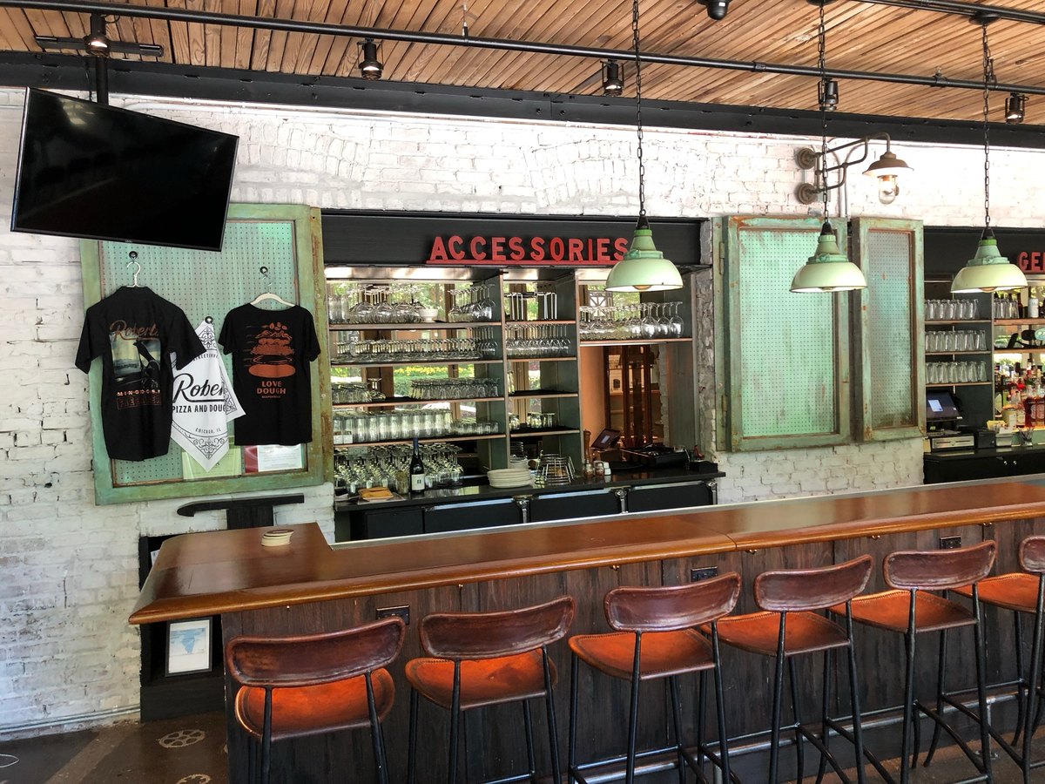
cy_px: 392
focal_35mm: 28
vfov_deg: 49.7
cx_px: 522
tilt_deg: -2.8
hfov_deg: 63.4
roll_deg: +1.8
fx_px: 845
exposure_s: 1/24
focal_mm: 3.99
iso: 40
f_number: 1.8
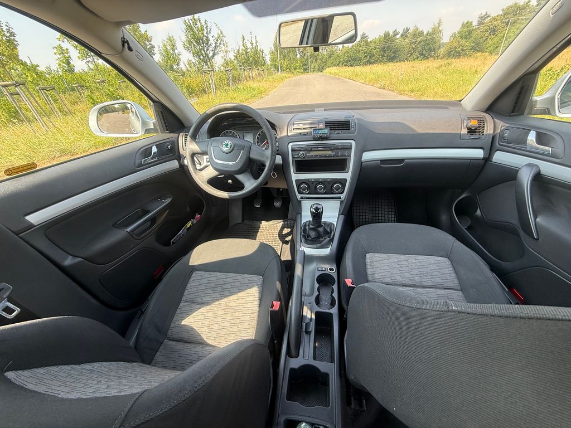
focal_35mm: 14
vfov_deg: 85.7
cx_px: 286
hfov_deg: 102.1
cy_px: 214
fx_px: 231
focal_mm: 2.22
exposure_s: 1/99
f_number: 2.2
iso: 64
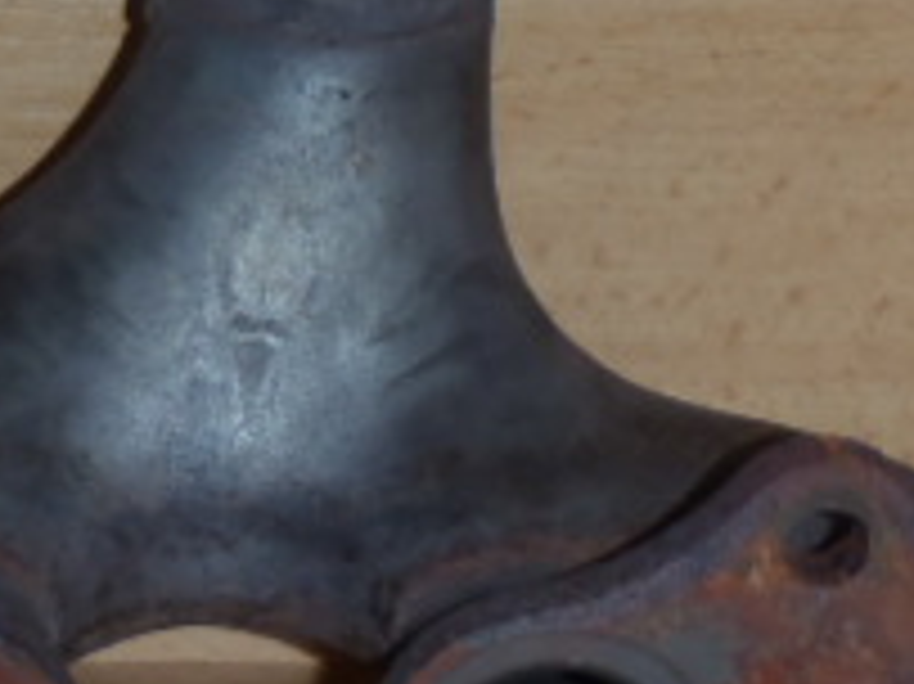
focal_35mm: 120
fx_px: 3167
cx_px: 239
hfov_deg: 16.3
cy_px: 238
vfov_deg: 12.3
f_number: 4.6
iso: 100
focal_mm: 6.83
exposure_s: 1/40
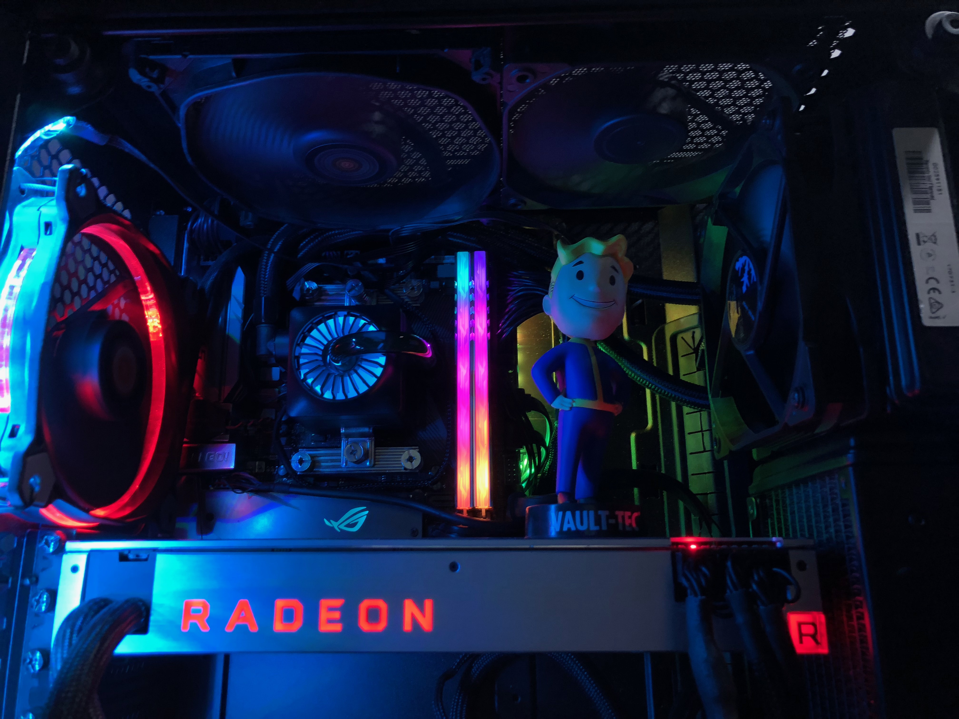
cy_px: 360
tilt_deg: +15.4
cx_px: 480
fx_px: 776
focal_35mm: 28
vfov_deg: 49.7
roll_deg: +1.9
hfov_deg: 63.4
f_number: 1.8
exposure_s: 1/33
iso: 500
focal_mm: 4
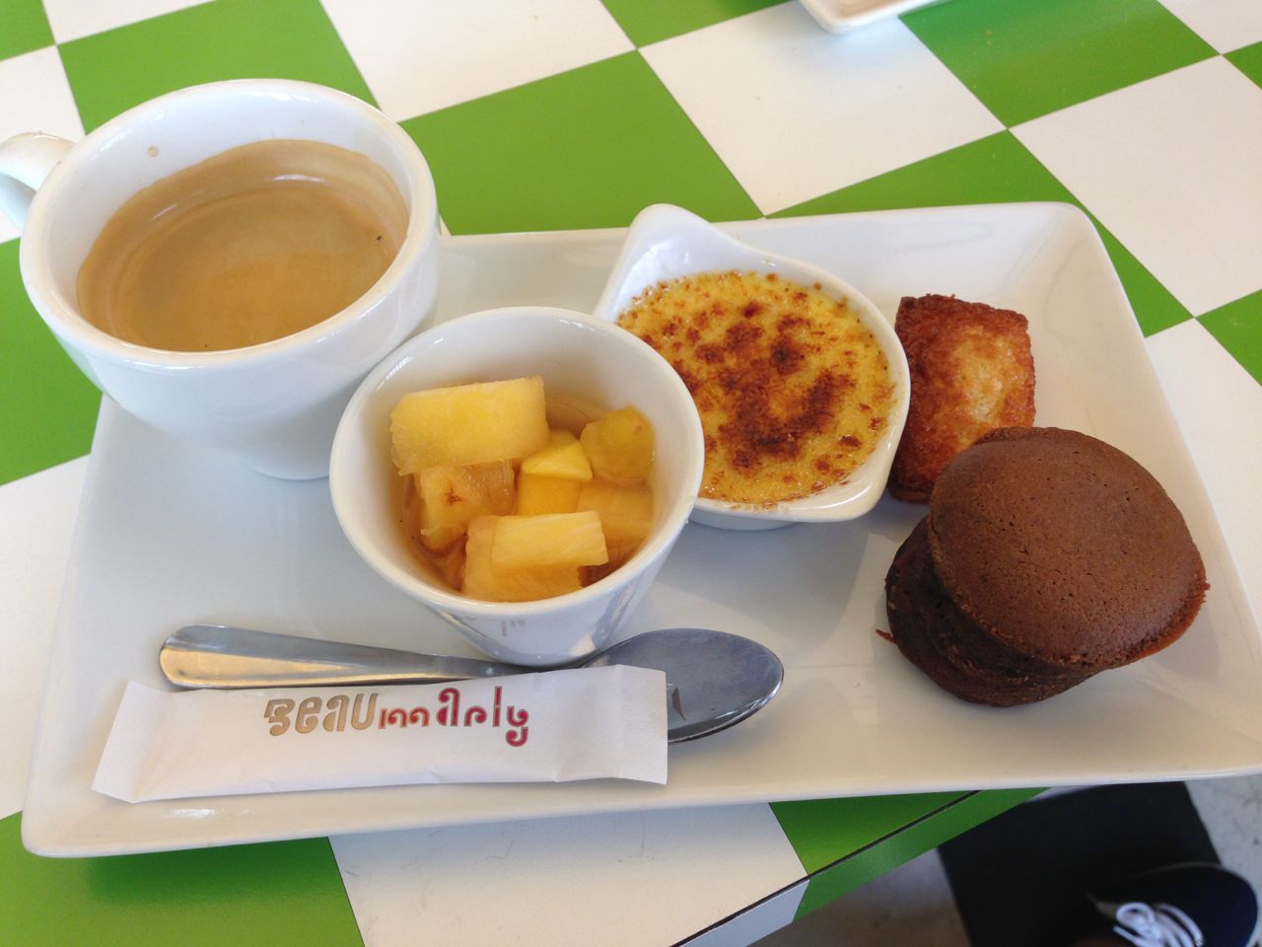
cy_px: 474
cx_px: 631
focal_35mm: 33
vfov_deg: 42.9
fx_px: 1203
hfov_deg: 55.4
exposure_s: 1/60
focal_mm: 4.12
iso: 50
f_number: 2.4
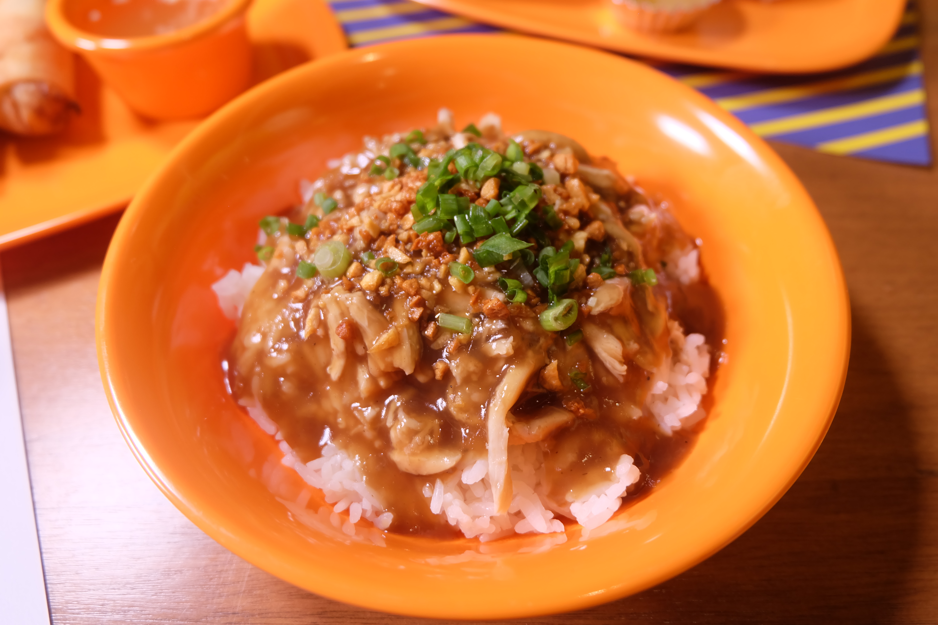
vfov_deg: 49.6
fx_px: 677
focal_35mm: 26
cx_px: 469
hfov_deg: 69.4
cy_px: 312
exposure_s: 1/56
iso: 400
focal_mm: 17.5
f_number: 3.6
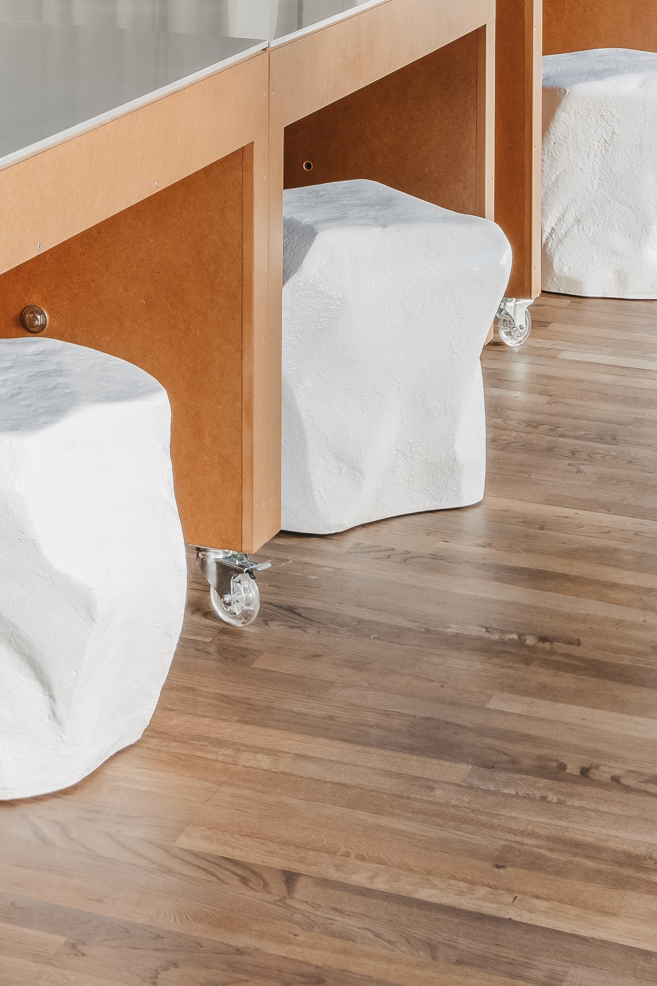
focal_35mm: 106
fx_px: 2902
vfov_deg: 17.5
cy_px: -458
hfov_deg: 12.5
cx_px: -232
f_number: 11
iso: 50
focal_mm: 29
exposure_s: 1/25
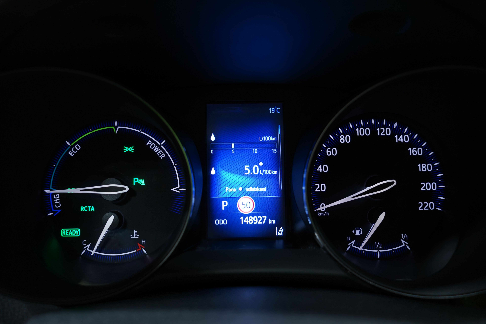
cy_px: 162
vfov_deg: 43.6
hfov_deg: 61.9
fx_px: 405
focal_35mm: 30
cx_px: 243
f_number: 4.5
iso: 800
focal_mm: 30
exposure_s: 1/20
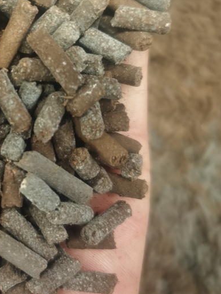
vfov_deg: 34.2
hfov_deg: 24.9
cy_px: 111
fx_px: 476
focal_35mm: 56
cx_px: 2
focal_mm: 5.56
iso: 320
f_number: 1.6
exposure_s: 1/33.3
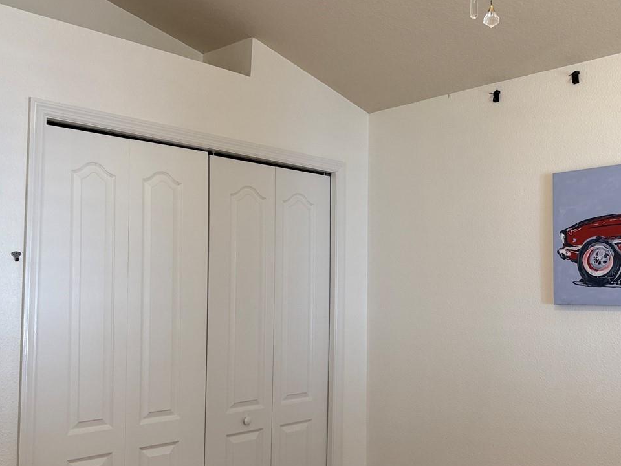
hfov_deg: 45.8
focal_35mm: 40
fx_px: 718
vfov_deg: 35.9
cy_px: 262
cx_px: 431
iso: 125
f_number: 1.78
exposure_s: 1/120
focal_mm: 6.76
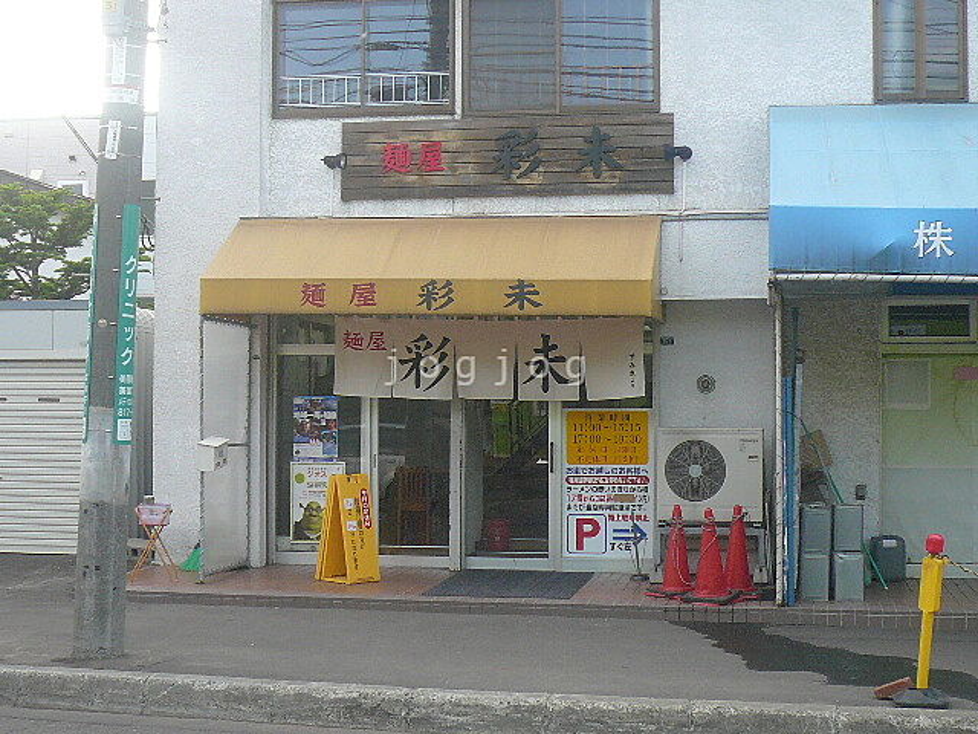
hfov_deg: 32.7
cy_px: 367
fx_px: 1667
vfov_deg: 24.8
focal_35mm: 59
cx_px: 489
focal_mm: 6.4
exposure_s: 1/250
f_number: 3.2
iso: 100
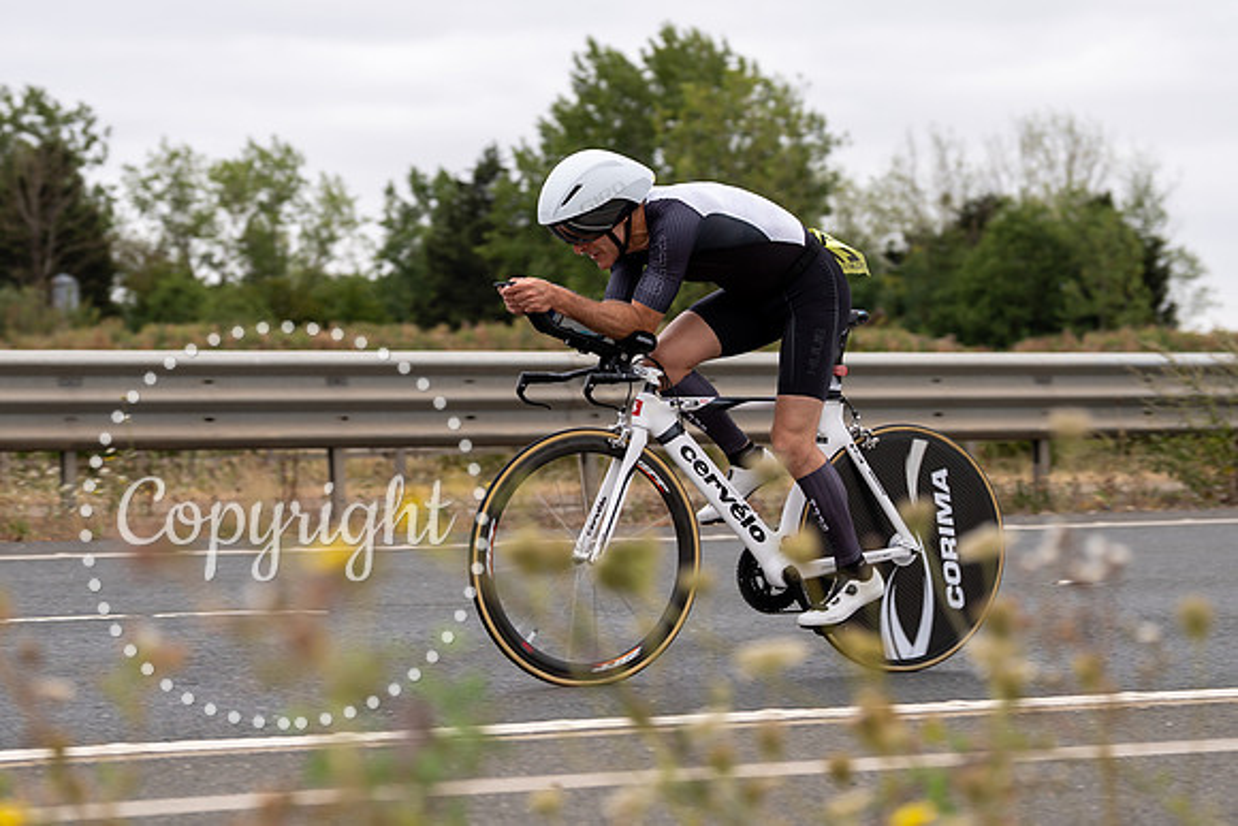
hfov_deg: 21.8
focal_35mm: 93
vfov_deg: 14.6
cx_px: 614
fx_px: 3215
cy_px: 364
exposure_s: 1/800
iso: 100
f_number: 3.5
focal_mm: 70
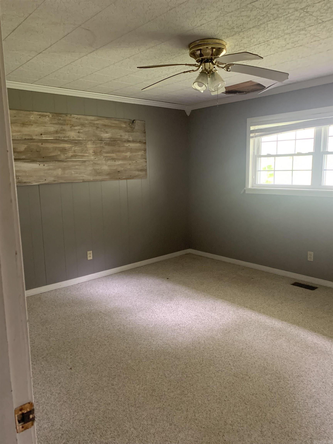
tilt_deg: -7.2
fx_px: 333
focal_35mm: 26
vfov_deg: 67.3
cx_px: 166
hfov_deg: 53.1
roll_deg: -0.1
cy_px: 222
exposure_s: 1/39
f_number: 1.8
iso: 400
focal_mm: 4.25
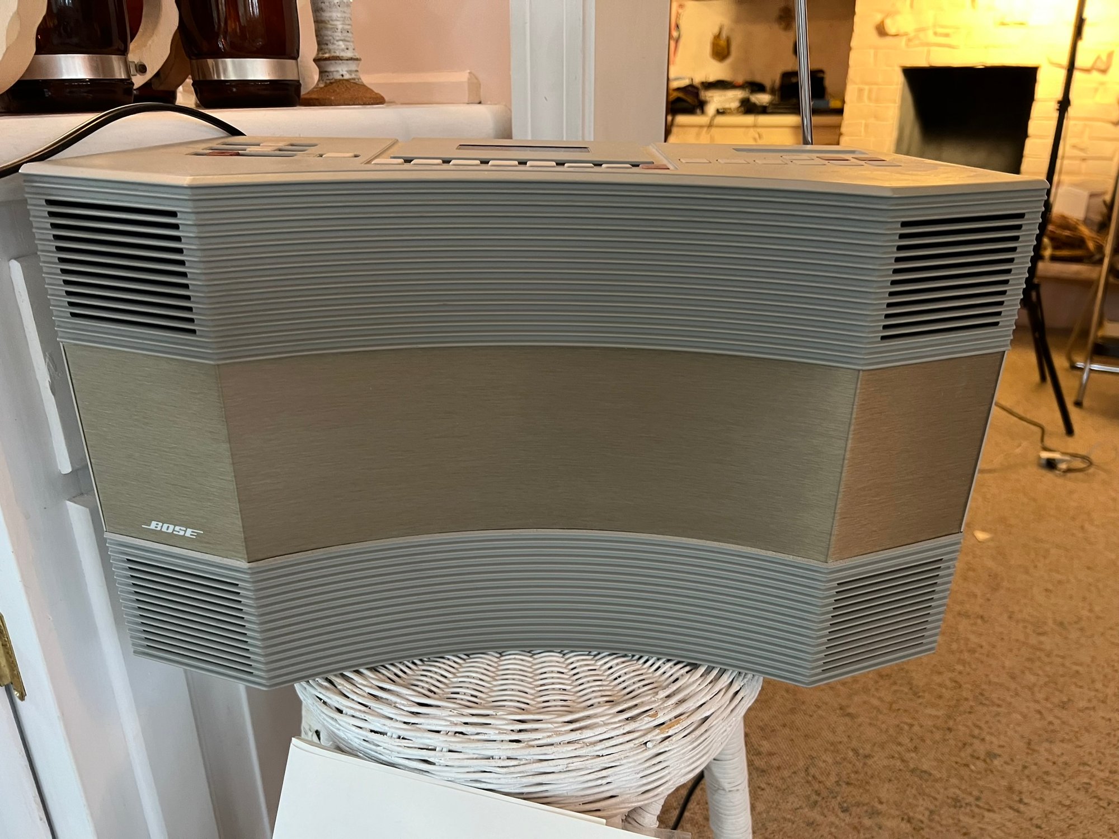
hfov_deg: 67.3
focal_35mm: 26
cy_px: 420
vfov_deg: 53.1
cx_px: 560
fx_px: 840
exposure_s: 1/60
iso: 250
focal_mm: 5.7
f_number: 1.5
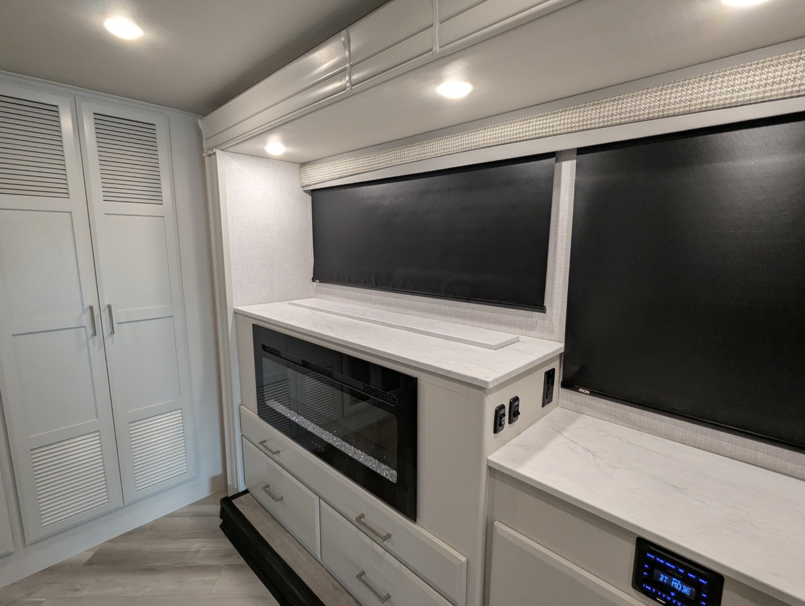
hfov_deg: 94.4
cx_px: 402
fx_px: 373
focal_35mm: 16
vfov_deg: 78.2
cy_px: 303
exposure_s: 1/32.8
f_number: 2.2
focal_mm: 2.35
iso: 117
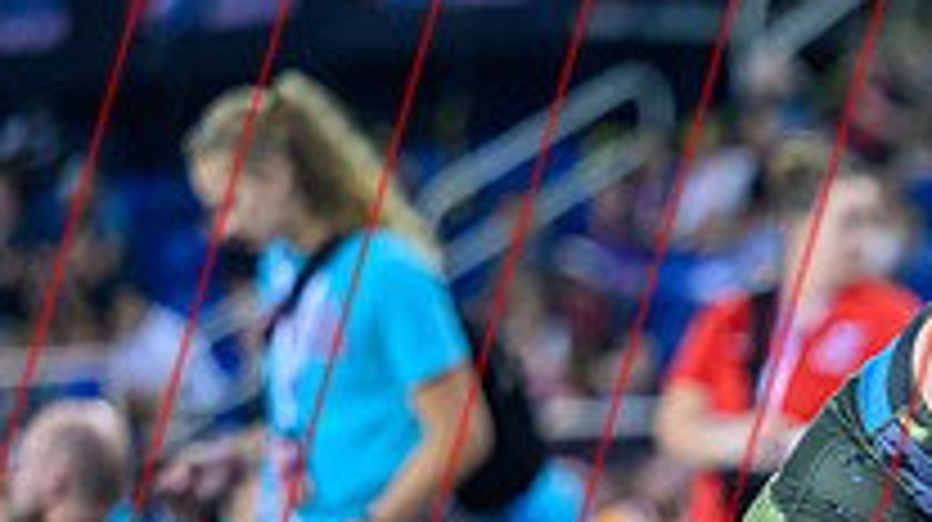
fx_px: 9531
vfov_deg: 3.1
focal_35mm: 386
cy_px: 729
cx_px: 1275
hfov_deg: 5.6
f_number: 2.8
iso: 2000
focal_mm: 120
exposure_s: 1/800
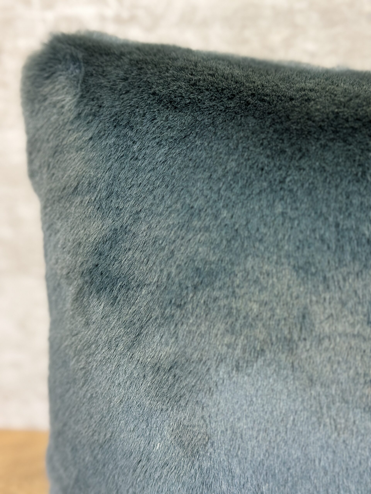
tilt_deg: -18.6
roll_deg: +1.0
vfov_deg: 39.7
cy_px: 247
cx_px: 186
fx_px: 686
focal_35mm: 48
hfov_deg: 30.3
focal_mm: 6.86
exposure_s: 1/120
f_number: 1.78
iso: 160
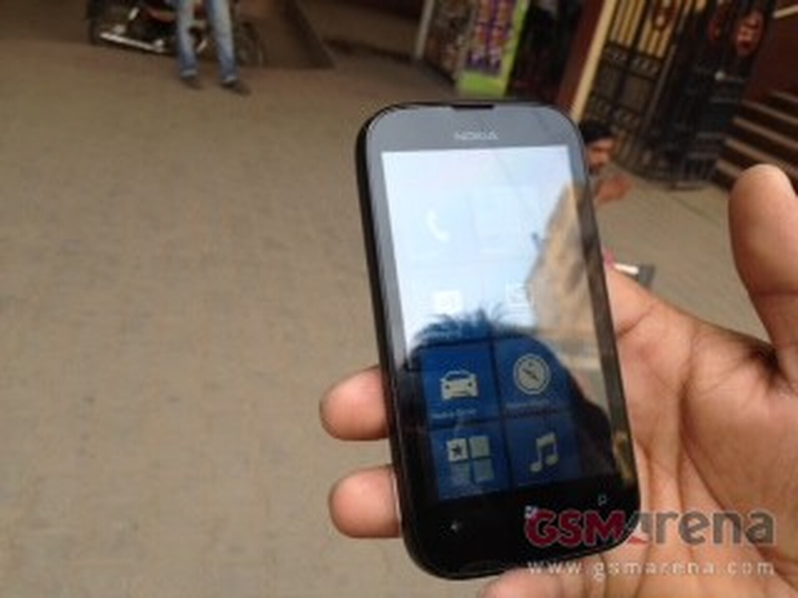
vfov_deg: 40.7
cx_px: 399
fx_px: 807
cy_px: 299
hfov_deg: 52.6
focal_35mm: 35
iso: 64
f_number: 2.4
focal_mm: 4.28
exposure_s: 1/135
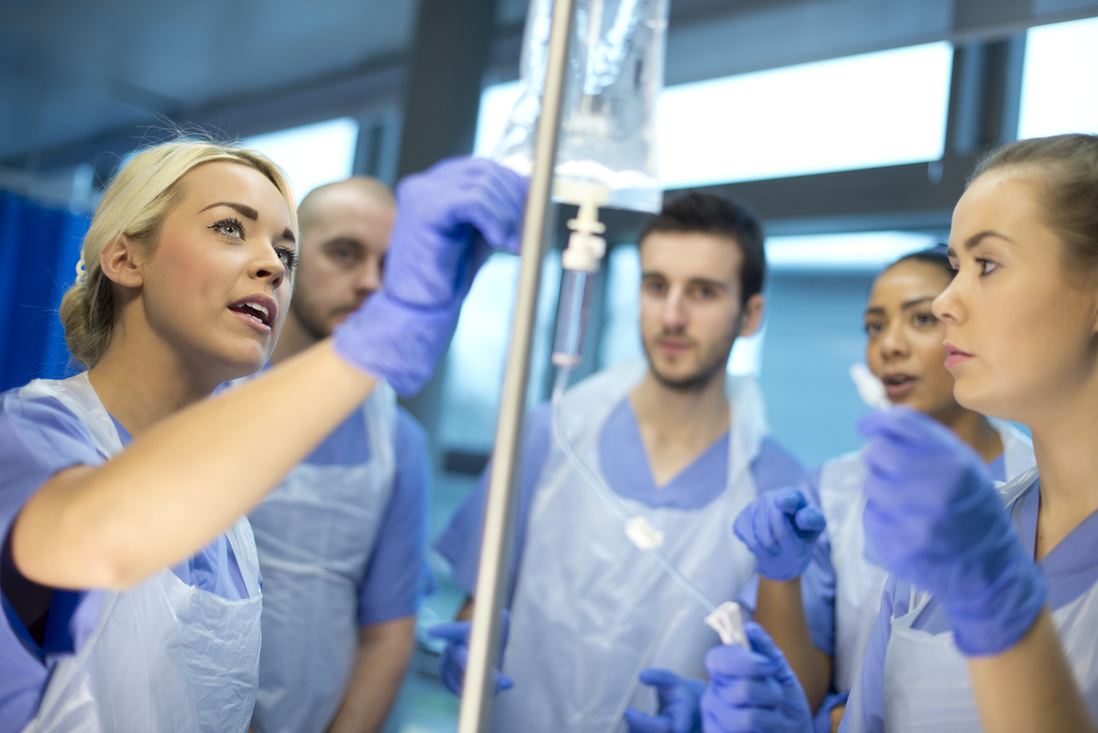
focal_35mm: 50
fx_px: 1525
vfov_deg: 27.0
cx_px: 549
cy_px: 366
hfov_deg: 39.6
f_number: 2.2
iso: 250
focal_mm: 50
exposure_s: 1/200
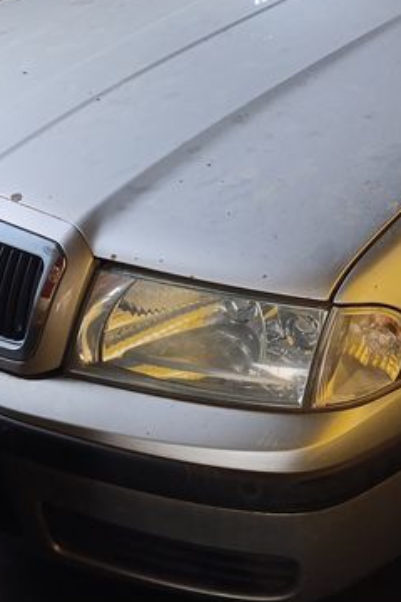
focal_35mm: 53
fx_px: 885
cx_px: 381
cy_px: 134
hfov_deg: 24.6
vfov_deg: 36.4
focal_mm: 6.14
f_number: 1.6
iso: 800
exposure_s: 1/100
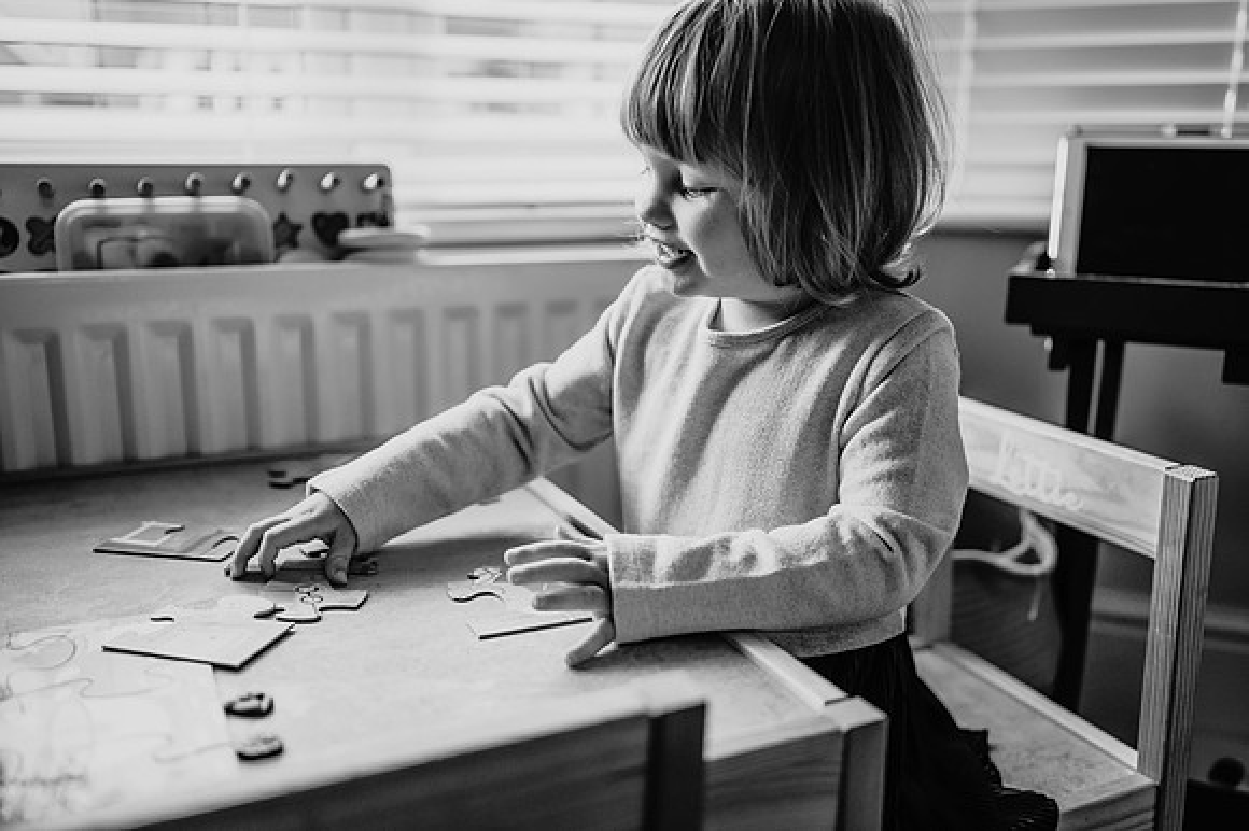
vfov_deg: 37.8
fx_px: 1214
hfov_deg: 54.5
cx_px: 624
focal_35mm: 35
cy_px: 416
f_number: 2
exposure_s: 1/160
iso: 125
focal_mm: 35
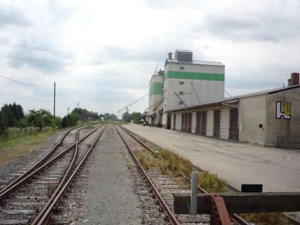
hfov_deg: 56.8
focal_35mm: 32
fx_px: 277
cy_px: 112
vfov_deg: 44.2
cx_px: 150
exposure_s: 1/400
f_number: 5.6
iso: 100
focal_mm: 5.2
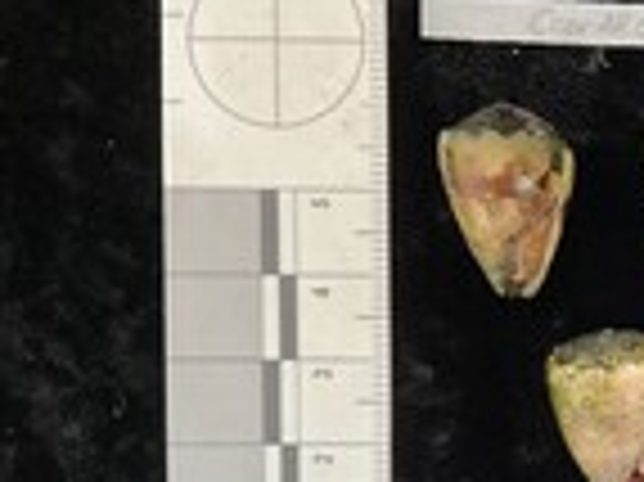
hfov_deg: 24.8
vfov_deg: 20.5
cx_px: 775
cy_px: 372
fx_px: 1320
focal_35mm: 71
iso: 200
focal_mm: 3
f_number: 1.8
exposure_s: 1/60
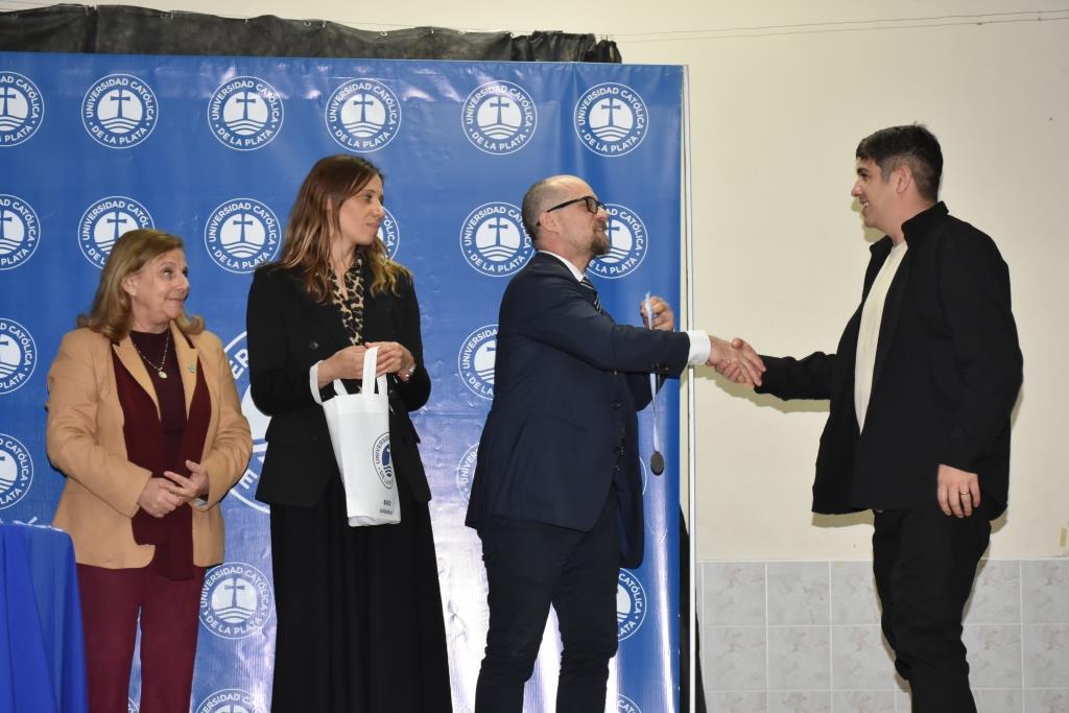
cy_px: 356
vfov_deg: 16.3
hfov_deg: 24.2
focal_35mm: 84
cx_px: 534
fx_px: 2495
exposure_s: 1/60
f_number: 8
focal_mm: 56
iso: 1600
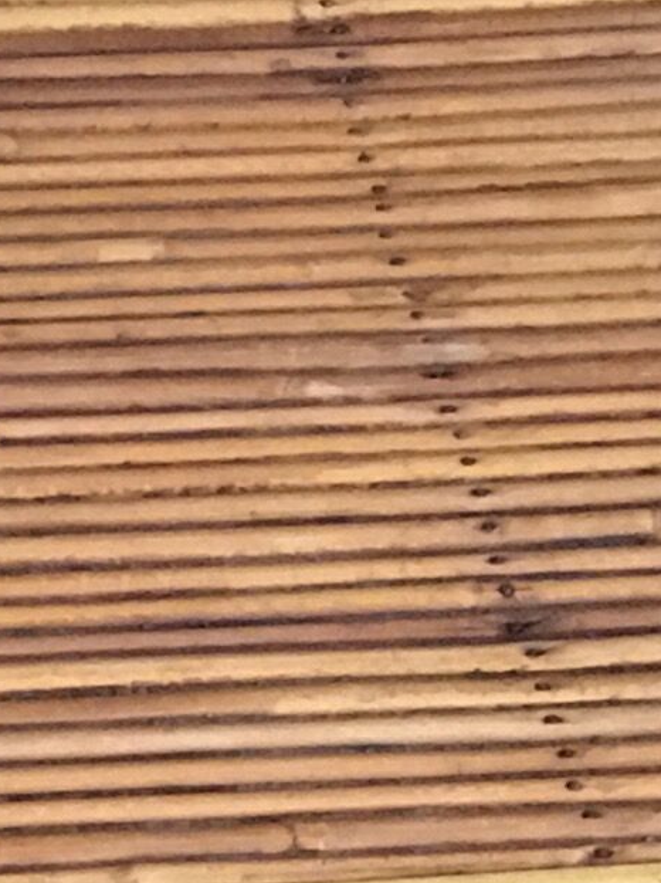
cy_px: 1327
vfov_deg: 10.2
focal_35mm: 188
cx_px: -369
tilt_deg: -48.2
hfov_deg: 7.7
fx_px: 4790
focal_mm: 4.15
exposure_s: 1/17
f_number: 2.2
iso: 320
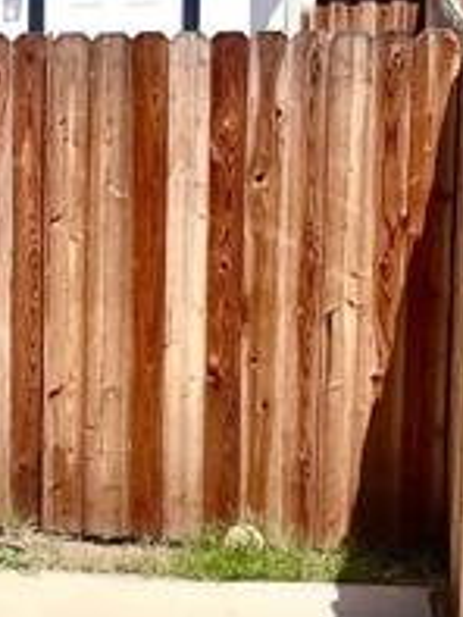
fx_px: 2405
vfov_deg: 14.6
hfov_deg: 10.2
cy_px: 398
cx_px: -432
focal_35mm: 135
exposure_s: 1/6897
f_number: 1.6
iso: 50
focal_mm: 5.1
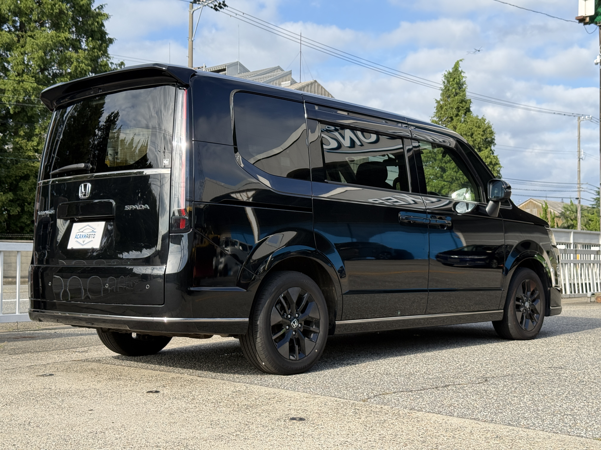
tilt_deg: +2.4
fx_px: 833
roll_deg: +0.0
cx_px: 300
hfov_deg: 39.7
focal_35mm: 48
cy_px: 225
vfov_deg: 30.3
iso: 64
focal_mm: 6.76
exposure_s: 1/1754
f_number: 1.78
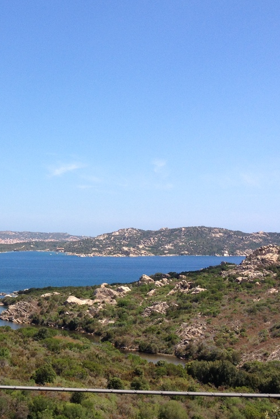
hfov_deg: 22.5
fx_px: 688
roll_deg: -0.1
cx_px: 34
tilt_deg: -1.0
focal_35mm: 59
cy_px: 216
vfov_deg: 33.9
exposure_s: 1/1534
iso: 50
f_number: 2.4
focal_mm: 4.28
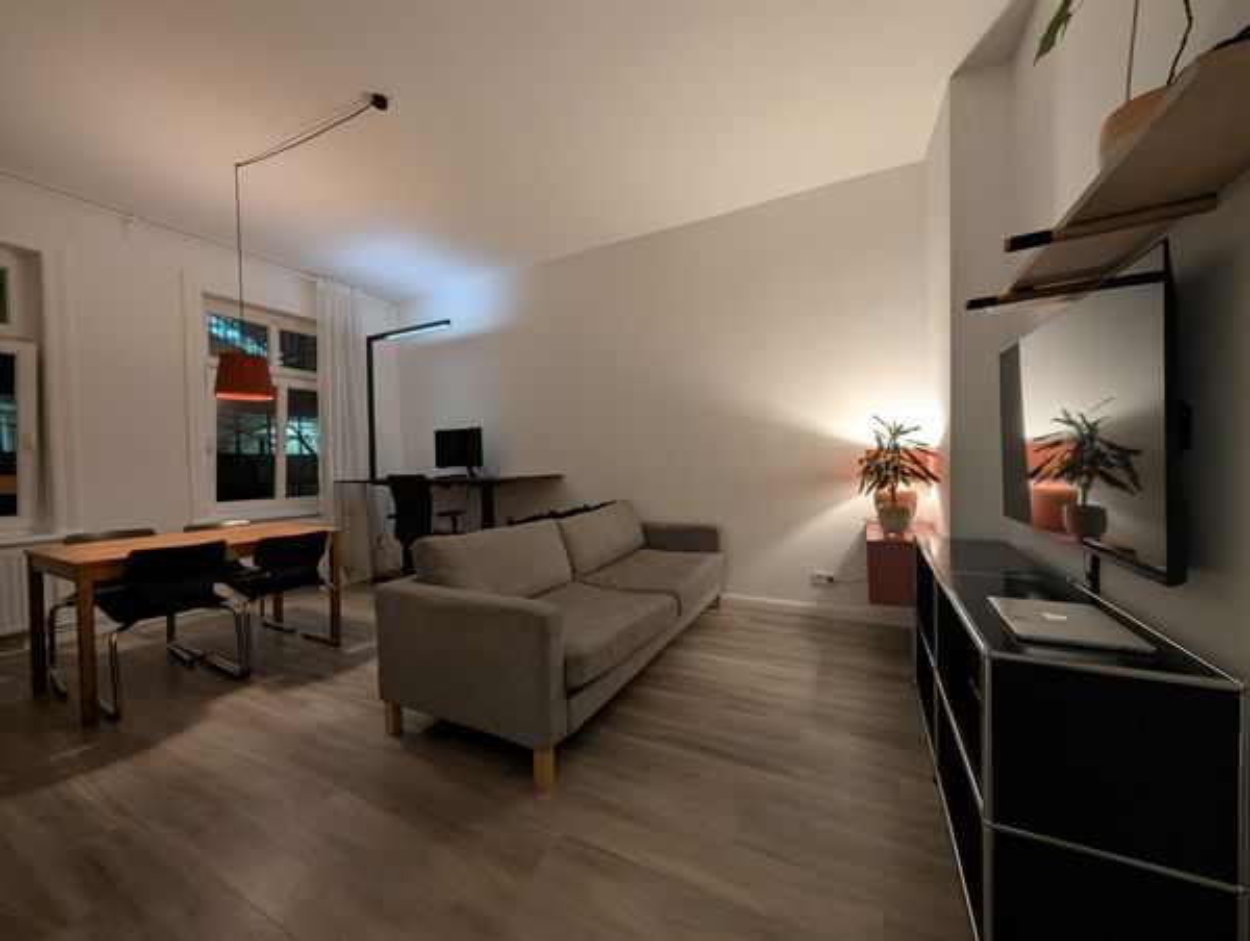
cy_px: 470
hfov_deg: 110.4
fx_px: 434
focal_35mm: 12
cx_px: 625
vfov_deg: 94.7
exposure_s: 1/25
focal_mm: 2.02
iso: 157
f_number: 1.7
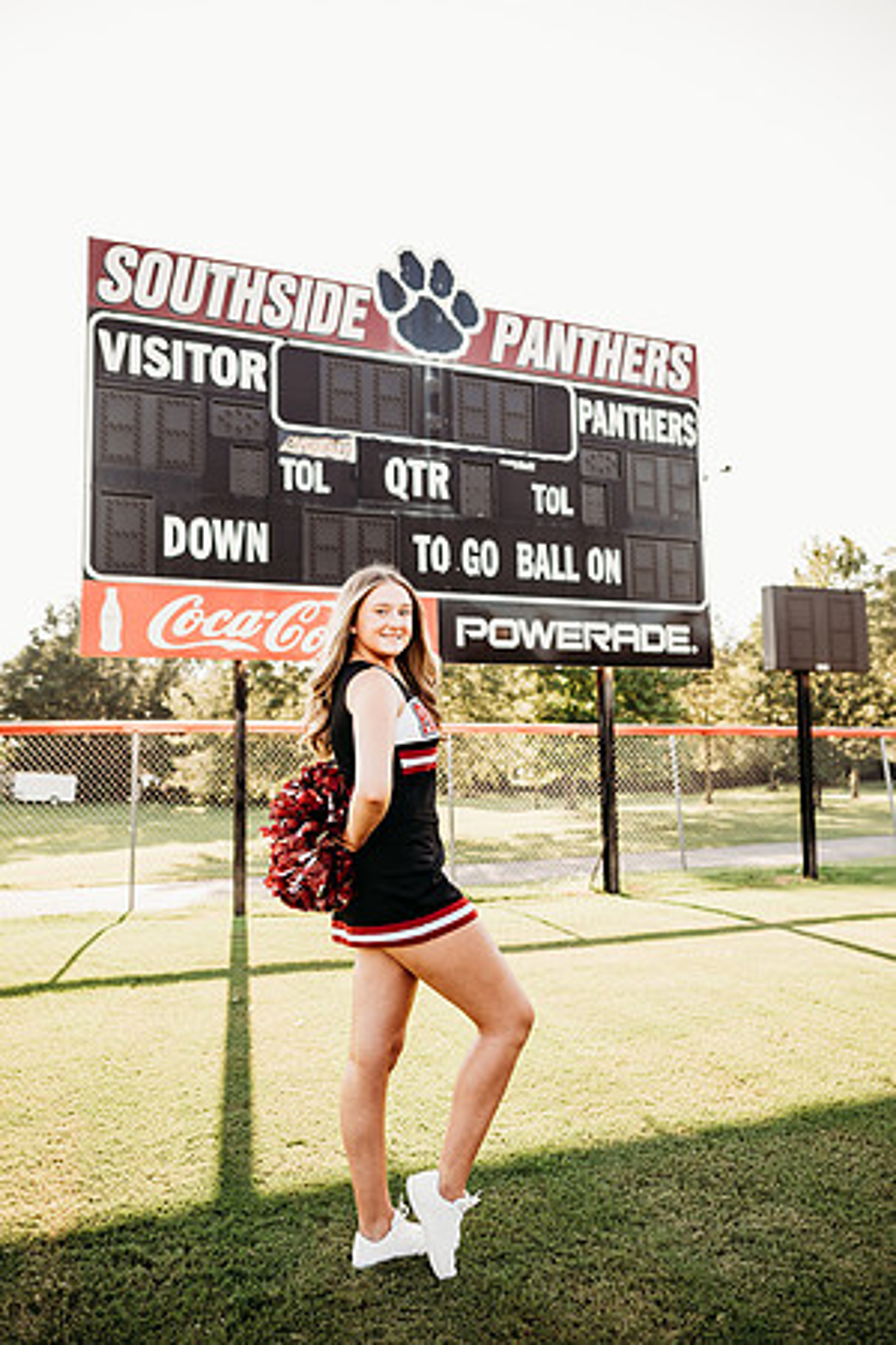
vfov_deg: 73.7
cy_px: 672
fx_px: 896
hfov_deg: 53.1
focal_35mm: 24
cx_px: 448
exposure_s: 1/500
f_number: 2.8
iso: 200
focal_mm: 24
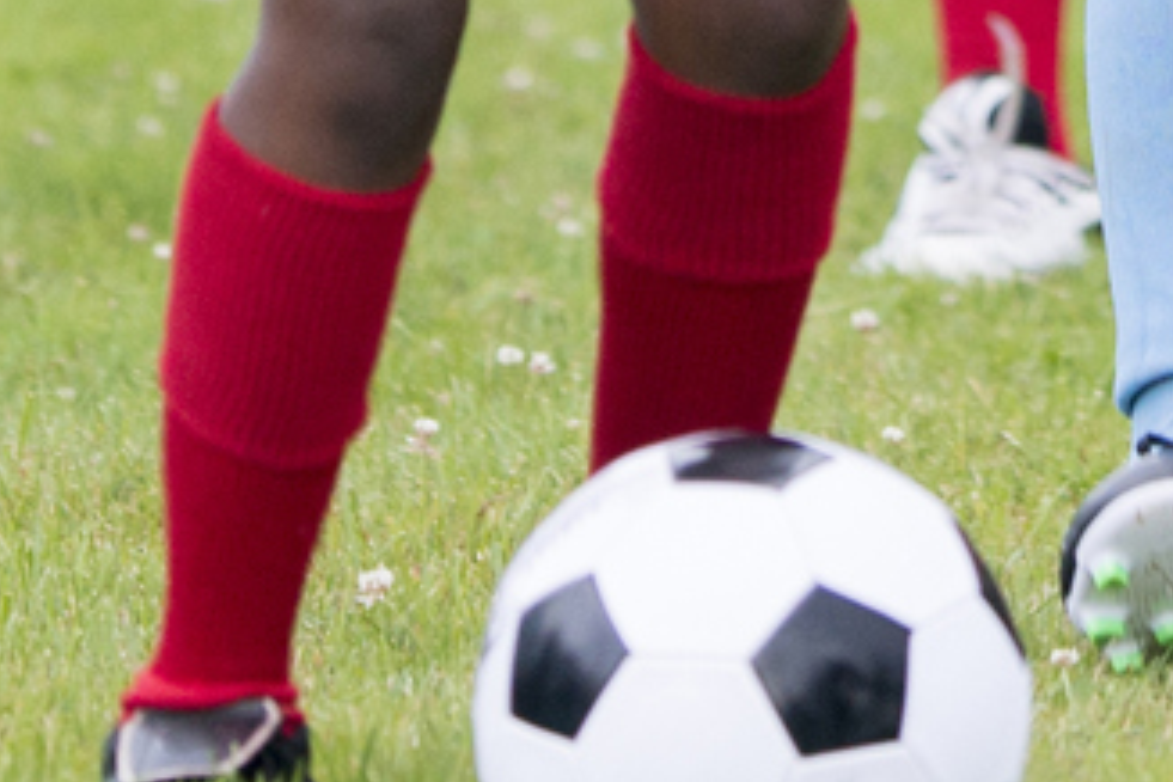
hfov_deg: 1.6
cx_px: 841
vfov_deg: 1.1
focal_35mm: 1297
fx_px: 42257
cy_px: -947
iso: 400
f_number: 2
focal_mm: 200
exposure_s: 1/320
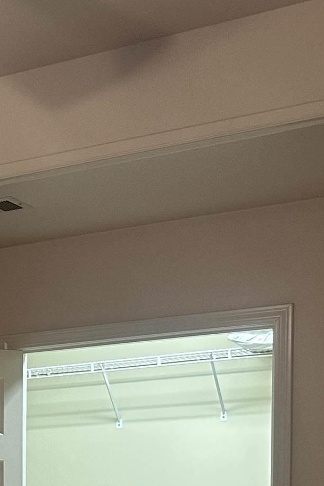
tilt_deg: -4.0
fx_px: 1133
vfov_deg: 22.2
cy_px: 590
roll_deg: +1.0
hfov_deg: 14.4
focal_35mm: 84
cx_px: -248
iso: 200
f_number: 1.78
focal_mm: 6.86
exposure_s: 1/60
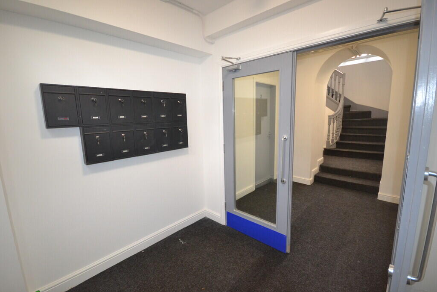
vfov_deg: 77.3
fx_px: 182
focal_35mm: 15
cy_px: 146
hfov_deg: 100.4
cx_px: 218
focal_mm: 10
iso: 1250
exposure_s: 1/60
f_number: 4
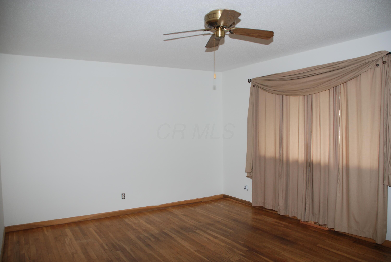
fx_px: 294
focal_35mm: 27
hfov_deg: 67.3
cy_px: 131
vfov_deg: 48.0
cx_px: 196
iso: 250
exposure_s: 1/60
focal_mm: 18
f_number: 3.5
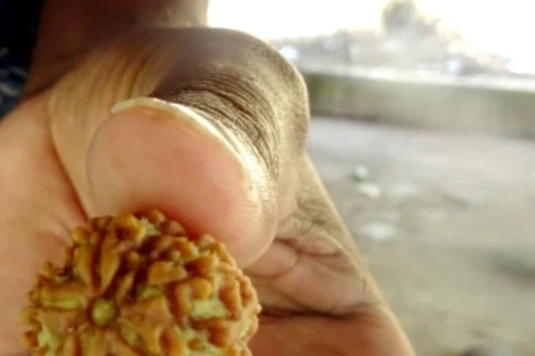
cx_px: 89
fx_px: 684
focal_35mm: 46
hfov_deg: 40.5
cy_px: 309
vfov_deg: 28.3
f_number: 3.5
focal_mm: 4.1
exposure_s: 1/60
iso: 400
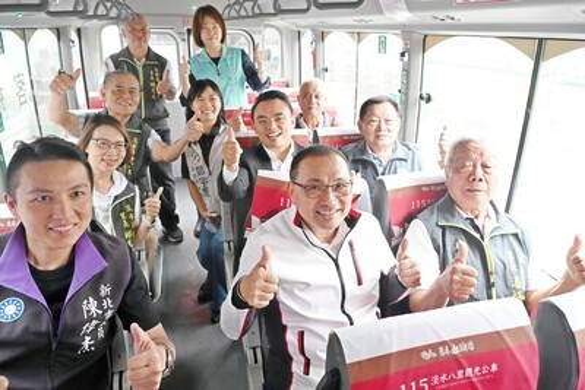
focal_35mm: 24
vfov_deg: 53.2
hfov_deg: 73.7
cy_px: 195
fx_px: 390
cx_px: 292
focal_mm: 24
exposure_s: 1/125
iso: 2200
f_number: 4.5
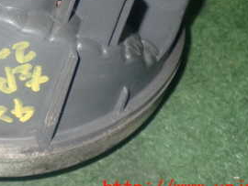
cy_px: -5
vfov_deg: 15.9
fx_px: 653
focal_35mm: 91
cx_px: 35
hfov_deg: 21.1
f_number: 8
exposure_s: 1/40
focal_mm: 7.31
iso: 800
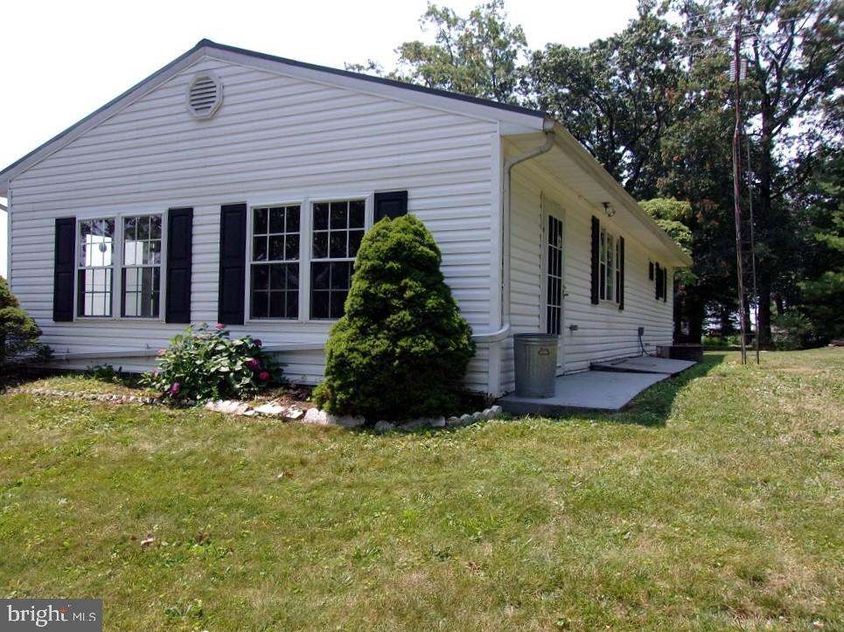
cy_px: 316
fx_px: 658
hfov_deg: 65.3
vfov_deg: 51.3
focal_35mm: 27
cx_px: 422
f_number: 10.4
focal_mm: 4.9
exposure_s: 1/140
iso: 200
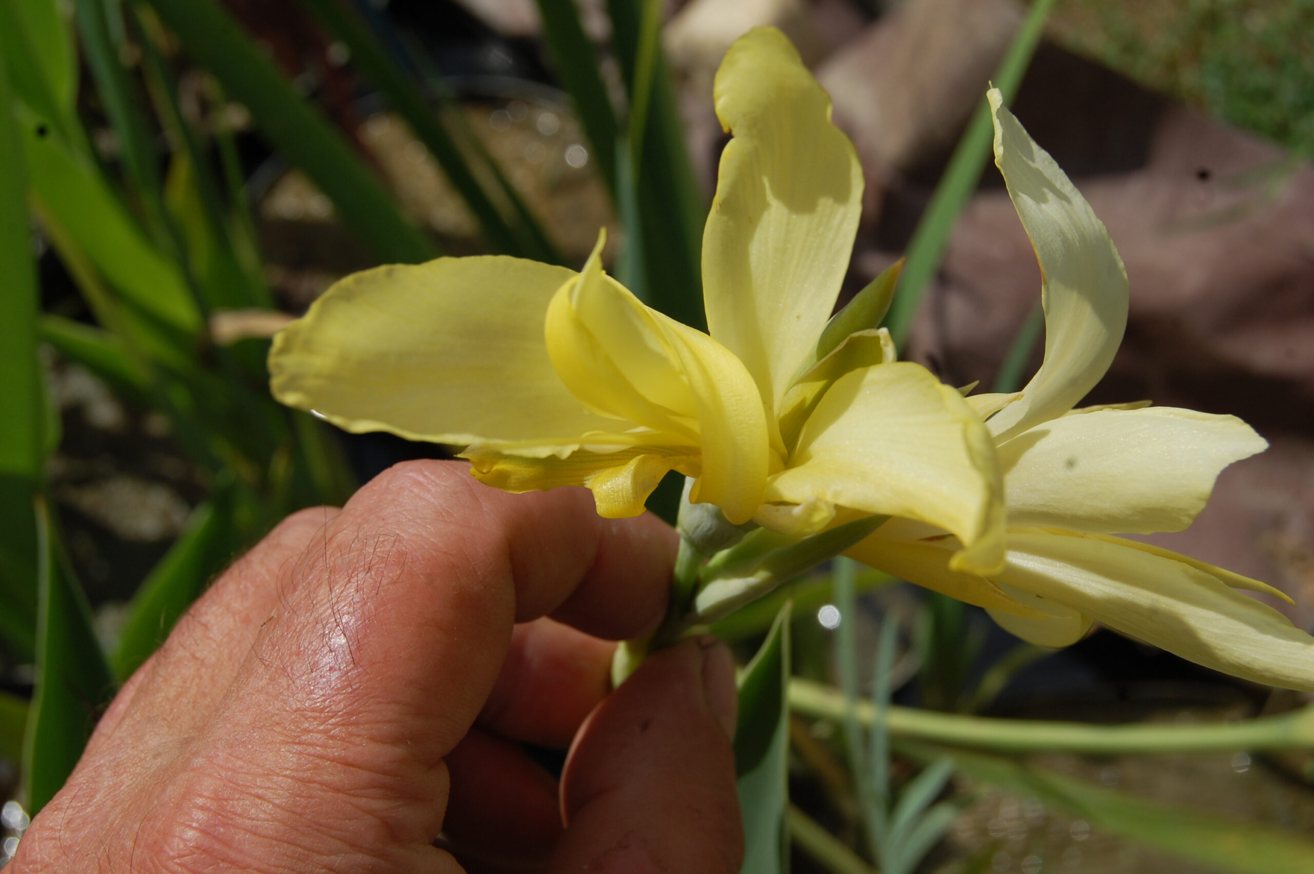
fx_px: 2079
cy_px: 437
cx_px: 657
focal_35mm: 57
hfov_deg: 35.1
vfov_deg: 23.7
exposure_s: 1/640
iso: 200
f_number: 13
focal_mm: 38
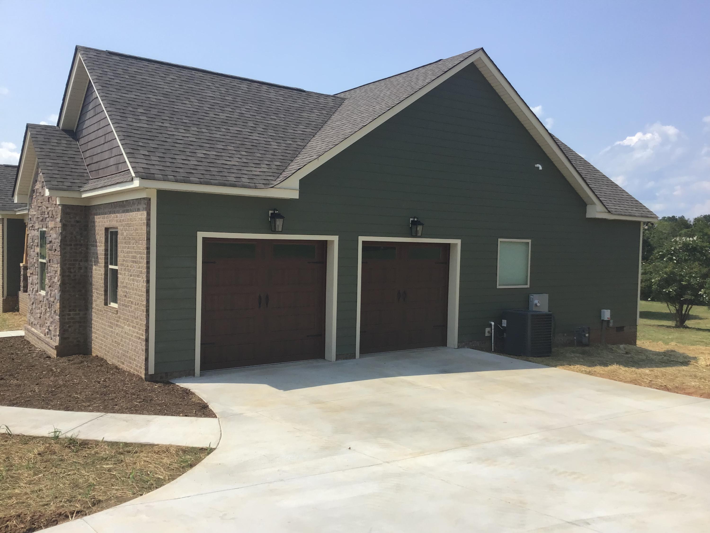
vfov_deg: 45.4
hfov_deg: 58.4
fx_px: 636
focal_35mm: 31
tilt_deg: -2.5
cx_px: 355
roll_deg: -1.2
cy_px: 266
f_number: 2.4
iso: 25
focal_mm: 3.3
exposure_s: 1/1335
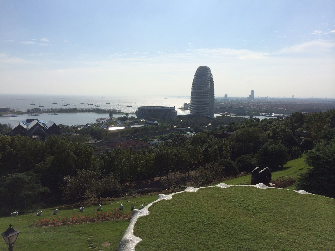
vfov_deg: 46.8
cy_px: 126
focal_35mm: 30
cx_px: 168
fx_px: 290
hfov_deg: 60.0
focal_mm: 4.12
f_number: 2.2
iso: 40
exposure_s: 1/6849
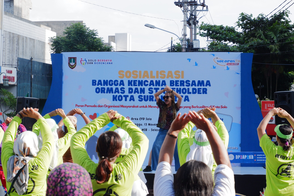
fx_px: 555
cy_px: 98
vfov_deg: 20.0
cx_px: 147
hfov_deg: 29.7
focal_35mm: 68
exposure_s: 1/2000
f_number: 5.6
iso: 1600
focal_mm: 45
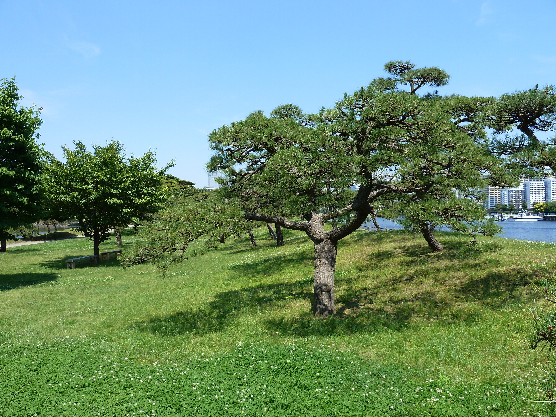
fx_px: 402
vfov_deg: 54.9
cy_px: 208
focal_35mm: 25
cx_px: 278
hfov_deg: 69.4
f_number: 4
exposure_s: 1/400
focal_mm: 4.1
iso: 80
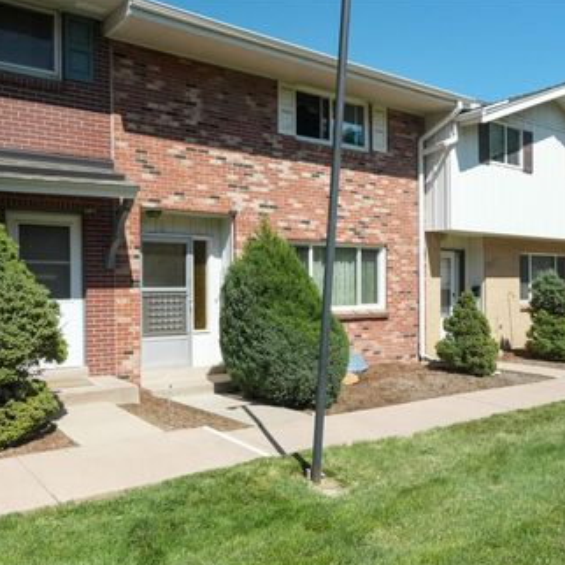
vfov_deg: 49.7
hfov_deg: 49.7
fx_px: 609
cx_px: 288
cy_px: 288
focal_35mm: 33
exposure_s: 1/250
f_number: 18
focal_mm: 25
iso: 8000
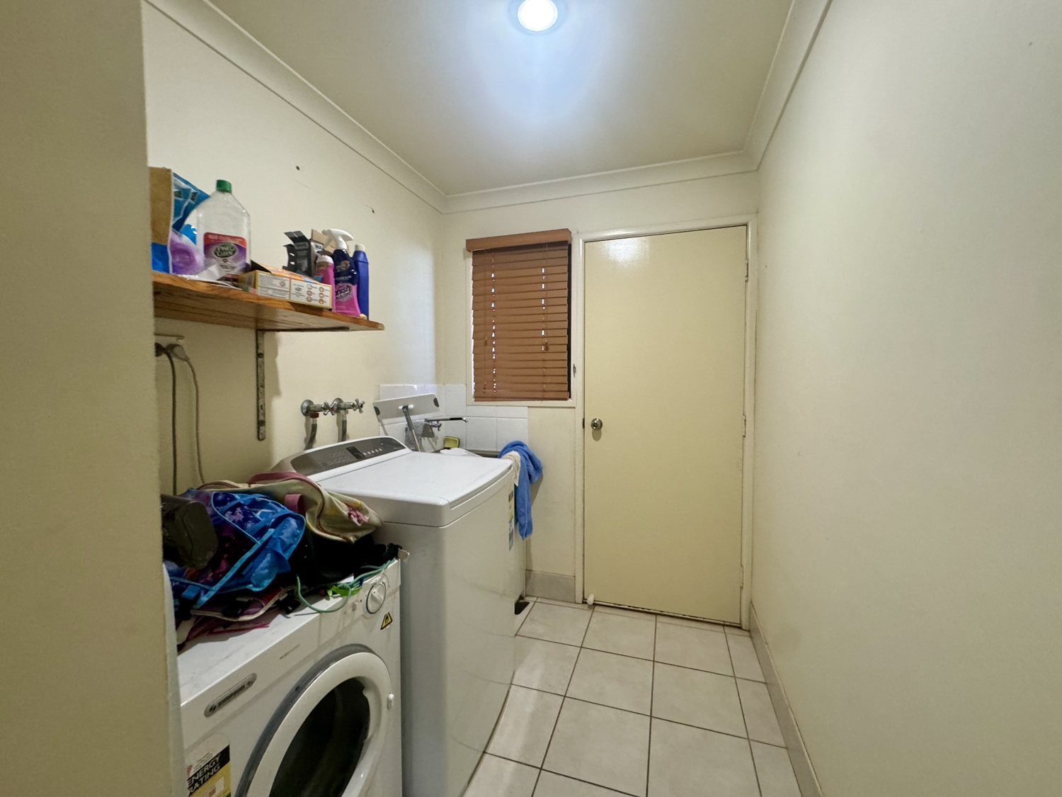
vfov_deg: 85.7
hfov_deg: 102.1
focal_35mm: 14
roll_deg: +0.0
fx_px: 430
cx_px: 531
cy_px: 398
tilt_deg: -2.2
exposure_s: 1/50
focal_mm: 2.22
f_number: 2.2
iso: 320
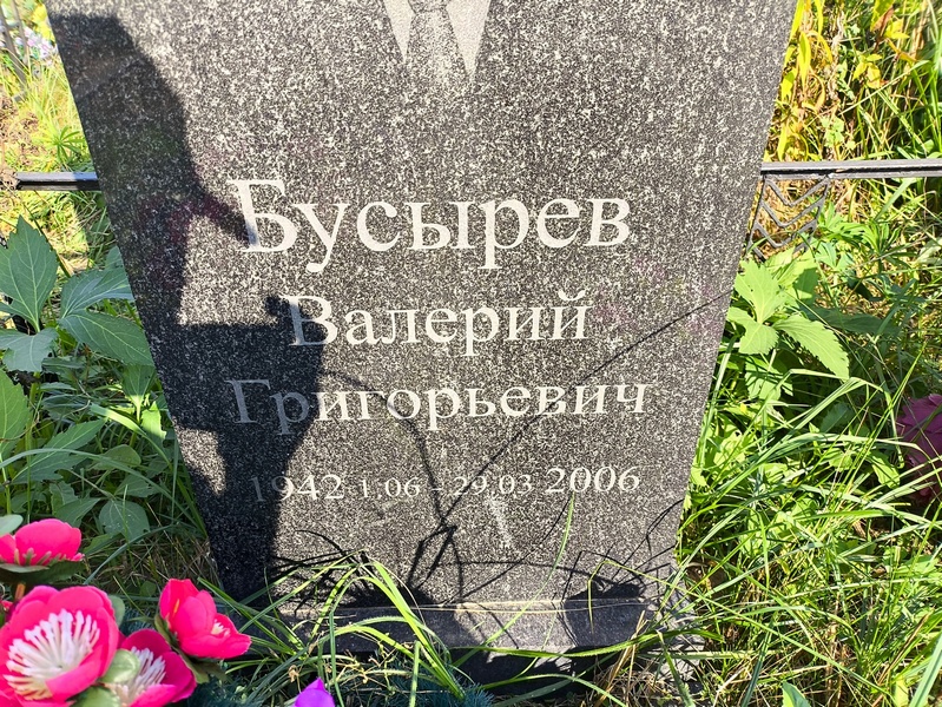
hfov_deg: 69.4
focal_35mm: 25
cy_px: 354
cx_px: 471
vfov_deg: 54.9
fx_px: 681
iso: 50
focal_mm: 4.71
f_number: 1.7
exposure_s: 1/267
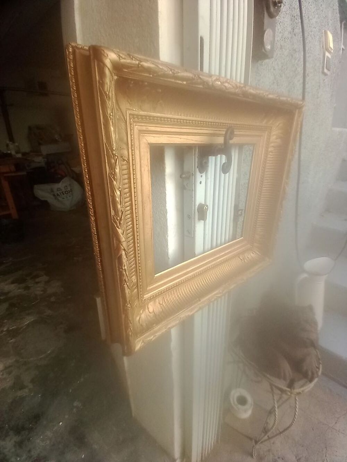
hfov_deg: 89.9
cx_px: 174
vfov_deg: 106.2
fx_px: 174
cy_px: 231
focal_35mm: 13
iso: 161
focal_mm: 1.4
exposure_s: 1/100
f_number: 2.2
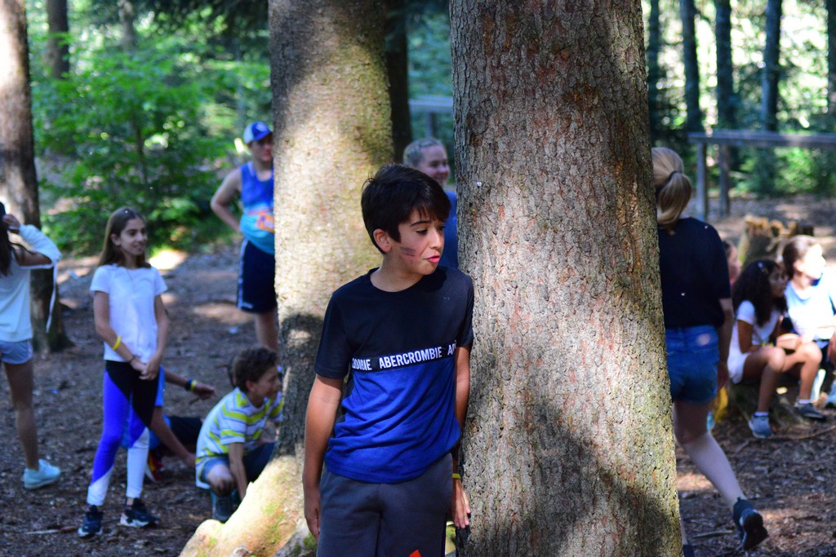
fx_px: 2439
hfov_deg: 19.5
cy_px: 278
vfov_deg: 13.0
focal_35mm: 105
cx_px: 418
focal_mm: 70
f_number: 4
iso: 2800
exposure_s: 1/640
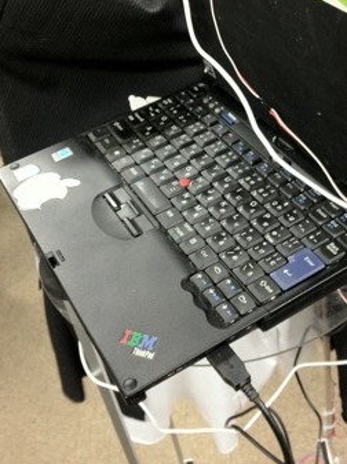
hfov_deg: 28.0
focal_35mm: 52
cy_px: 178
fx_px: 696
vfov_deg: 36.7
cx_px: 198
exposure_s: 1/20
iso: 160
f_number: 2.4
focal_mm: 4.28
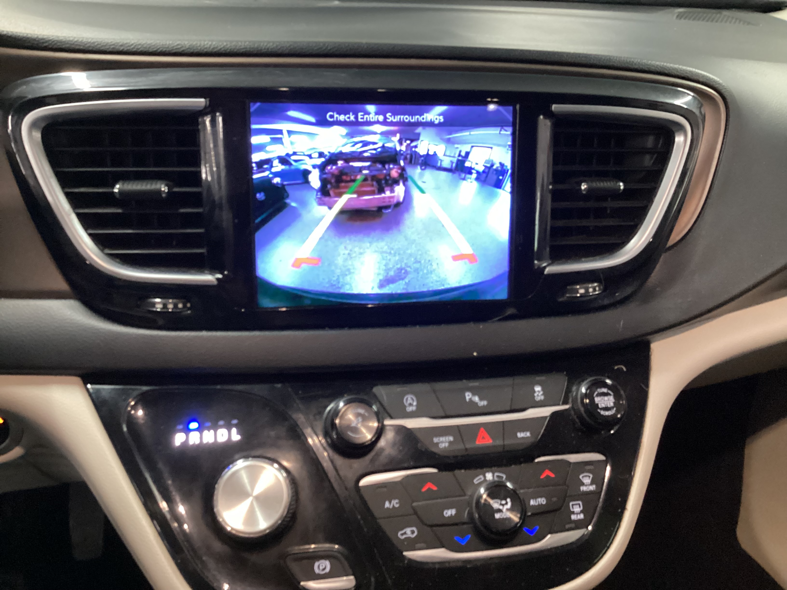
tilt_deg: -29.0
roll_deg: -3.2
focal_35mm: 31
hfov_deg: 58.4
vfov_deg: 45.4
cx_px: 394
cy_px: 295
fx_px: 705
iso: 320
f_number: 2.4
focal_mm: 3.3
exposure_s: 1/25
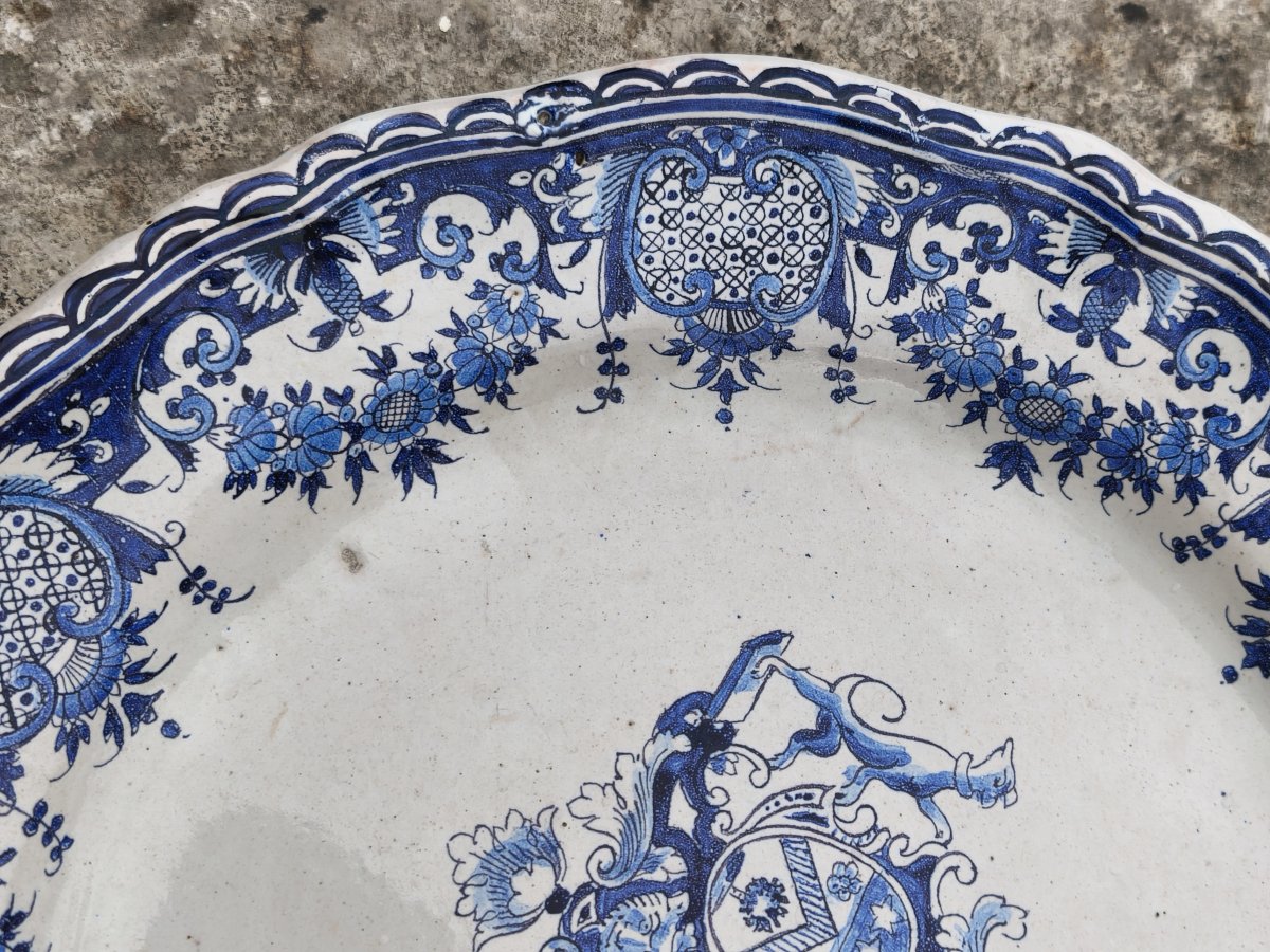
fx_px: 1834
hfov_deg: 38.2
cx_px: 635
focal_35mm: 50
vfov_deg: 29.1
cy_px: 476
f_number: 1.7
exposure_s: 1/466
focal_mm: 5.35
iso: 80
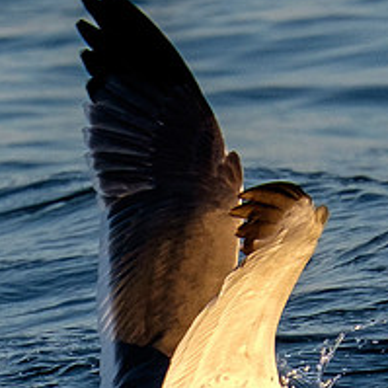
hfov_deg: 1.0
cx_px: 64
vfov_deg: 1.0
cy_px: 685
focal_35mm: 1738
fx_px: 22040
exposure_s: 1/1000
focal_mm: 200
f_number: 5.6
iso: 200
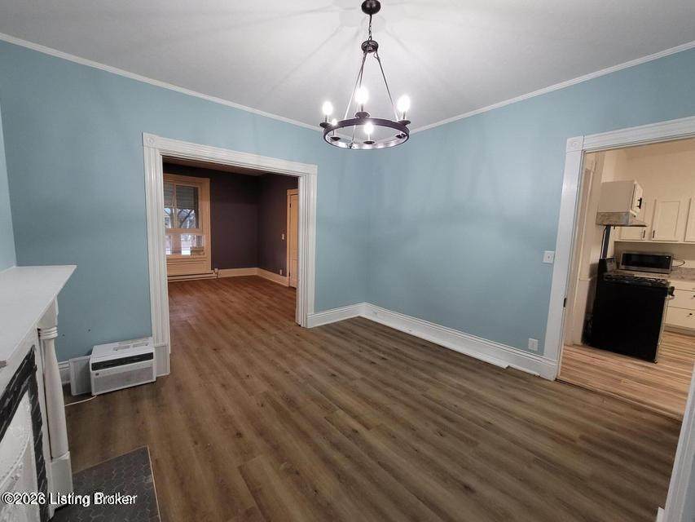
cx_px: 348
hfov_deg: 106.2
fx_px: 261
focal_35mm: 13
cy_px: 261
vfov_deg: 89.9
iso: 400
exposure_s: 1/59
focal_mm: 2.2
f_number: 2.2
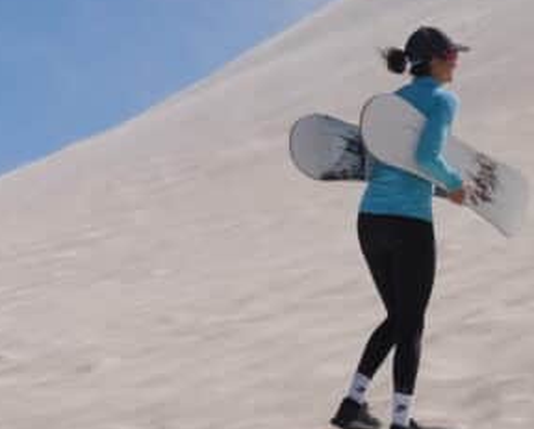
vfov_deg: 10.7
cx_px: 86
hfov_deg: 13.7
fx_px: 2215
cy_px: -206
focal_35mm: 140
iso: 160
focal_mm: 27.7
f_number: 8
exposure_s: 1/640
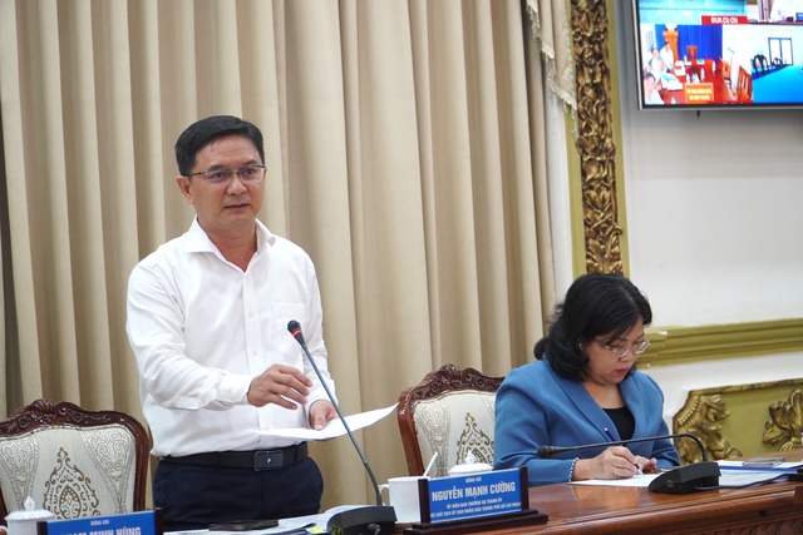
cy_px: 268
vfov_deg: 14.3
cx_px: 402
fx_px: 2142
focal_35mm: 96
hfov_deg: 21.2
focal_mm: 64
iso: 1600
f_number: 4
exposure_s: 1/100
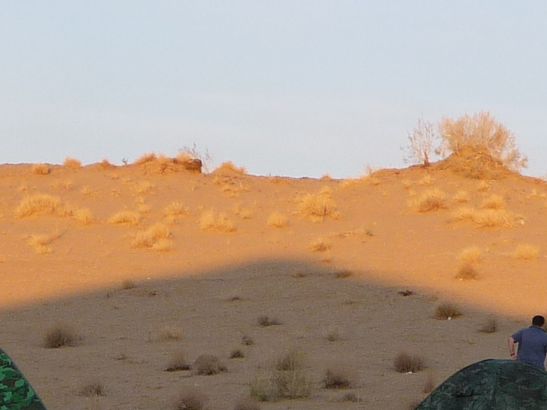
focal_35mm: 199
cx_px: 388
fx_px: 3144
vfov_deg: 7.4
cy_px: 541
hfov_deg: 9.9
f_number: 4.2
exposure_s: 1/100
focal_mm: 8
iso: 100
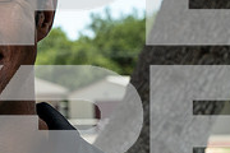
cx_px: -28
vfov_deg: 6.5
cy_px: 133
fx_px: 1342
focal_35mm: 210
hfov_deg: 9.7
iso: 100
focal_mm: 65
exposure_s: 1/125
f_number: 10
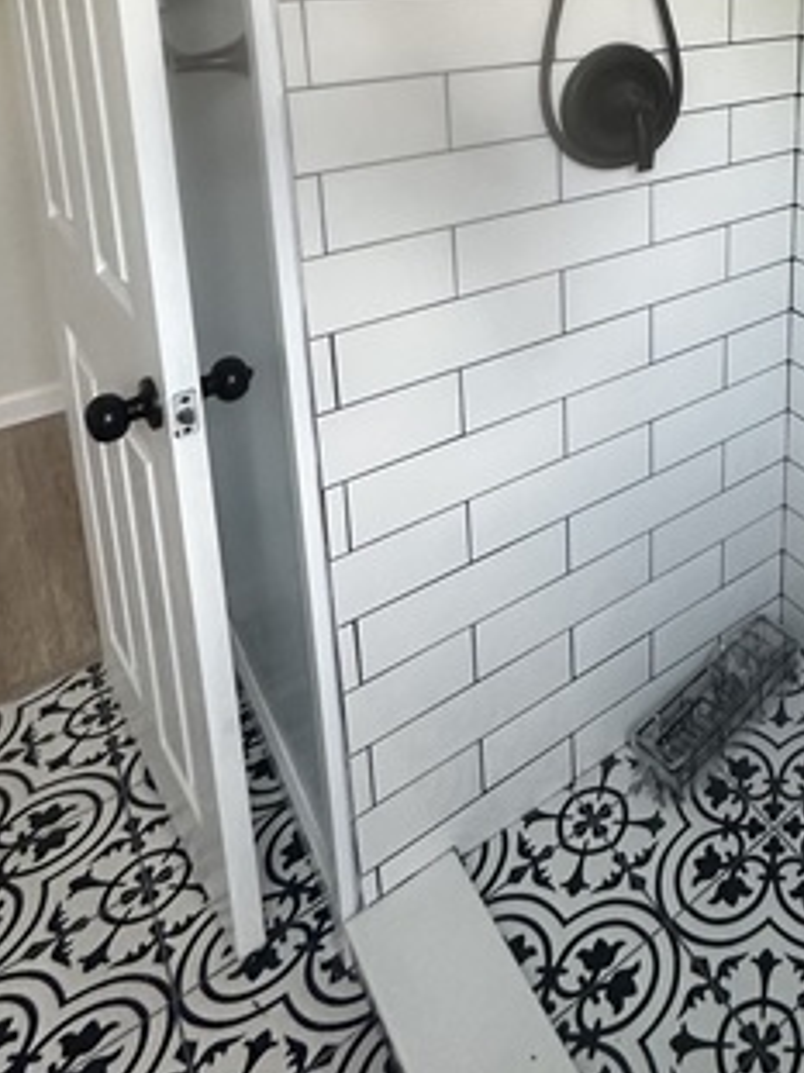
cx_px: 849
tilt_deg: -11.7
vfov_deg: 52.2
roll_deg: -5.4
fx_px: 930
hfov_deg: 39.6
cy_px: 91
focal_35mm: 30
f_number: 2.2
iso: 250
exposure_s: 1/120
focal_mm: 2.22
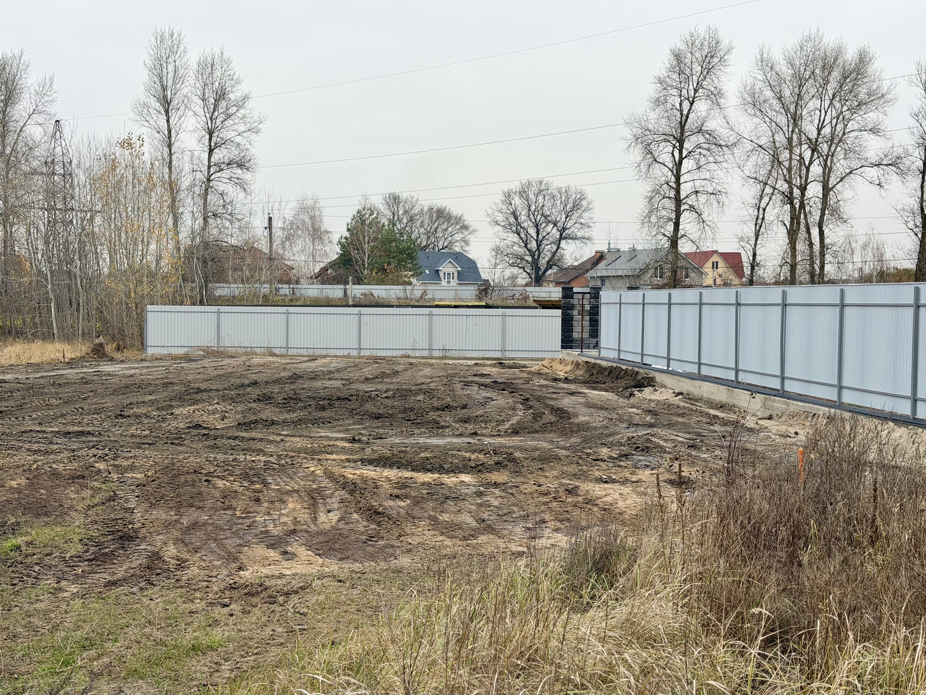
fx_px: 1284
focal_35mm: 48
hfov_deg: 39.7
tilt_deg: -1.2
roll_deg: -0.7
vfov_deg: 30.3
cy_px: 348
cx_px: 463
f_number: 1.78
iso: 50
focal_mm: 6.76
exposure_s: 1/183
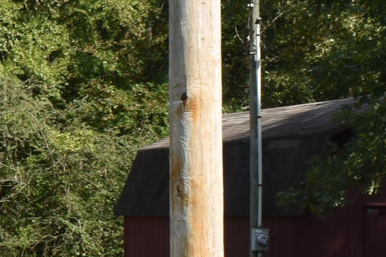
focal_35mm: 149
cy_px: 197
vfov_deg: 9.2
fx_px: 1597
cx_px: -340
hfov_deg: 12.4
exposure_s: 1/250
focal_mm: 18
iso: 160
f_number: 8
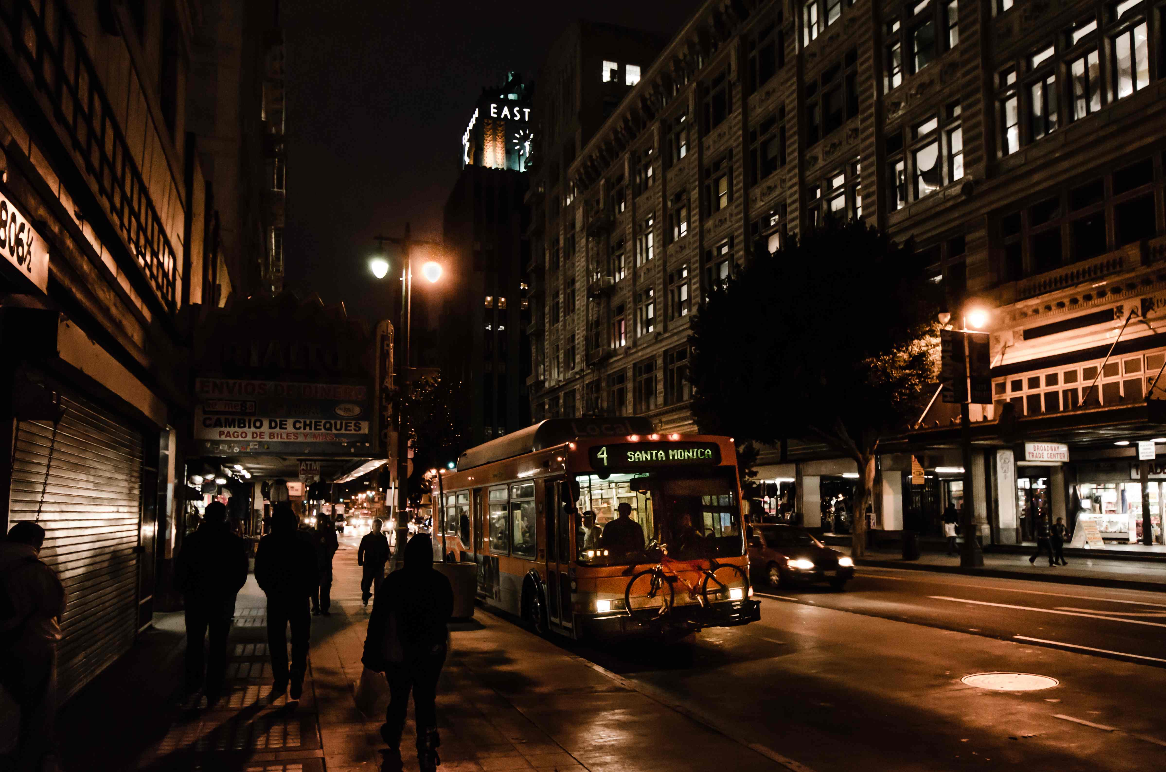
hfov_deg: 67.5
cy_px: 386
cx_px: 583
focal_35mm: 27
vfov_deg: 47.7
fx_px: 873
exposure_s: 1/80
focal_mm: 18
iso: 1600
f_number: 4.2
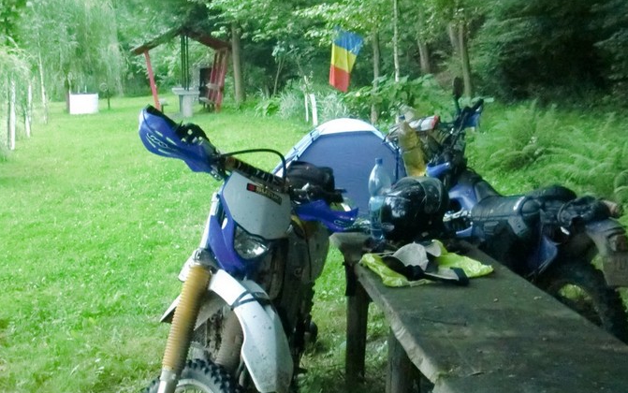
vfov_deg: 26.8
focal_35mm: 48
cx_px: 285
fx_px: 822
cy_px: 247
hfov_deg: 41.8
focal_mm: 6.66
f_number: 3.9
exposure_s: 1/50
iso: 1600
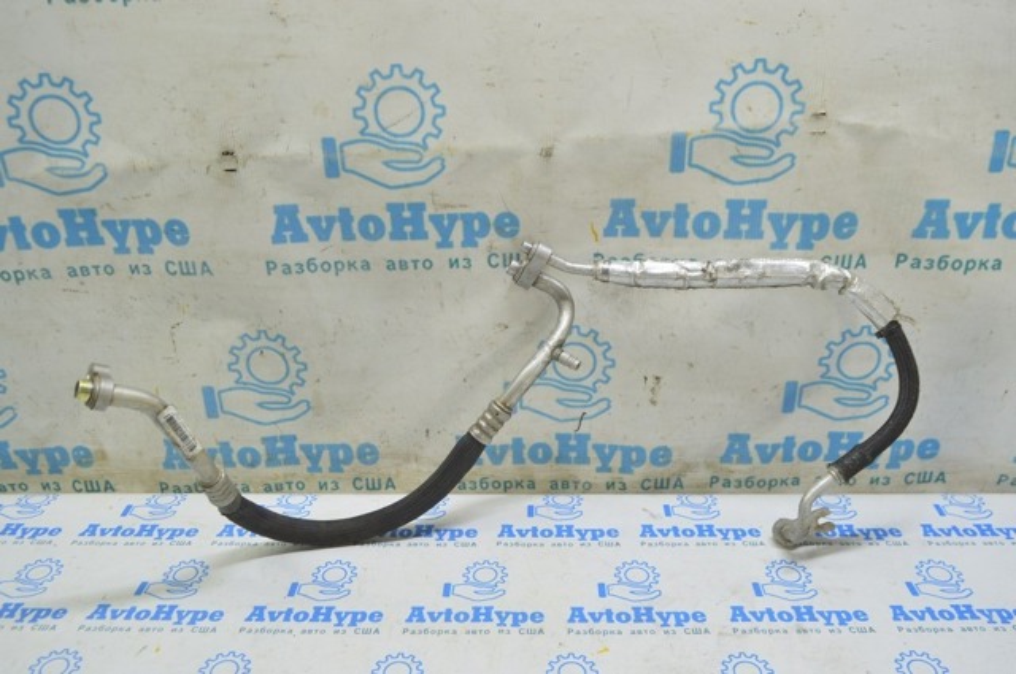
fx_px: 846
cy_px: 337
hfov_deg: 62.0
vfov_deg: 43.5
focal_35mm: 30
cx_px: 508
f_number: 5.6
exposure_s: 1/20
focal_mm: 20
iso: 400
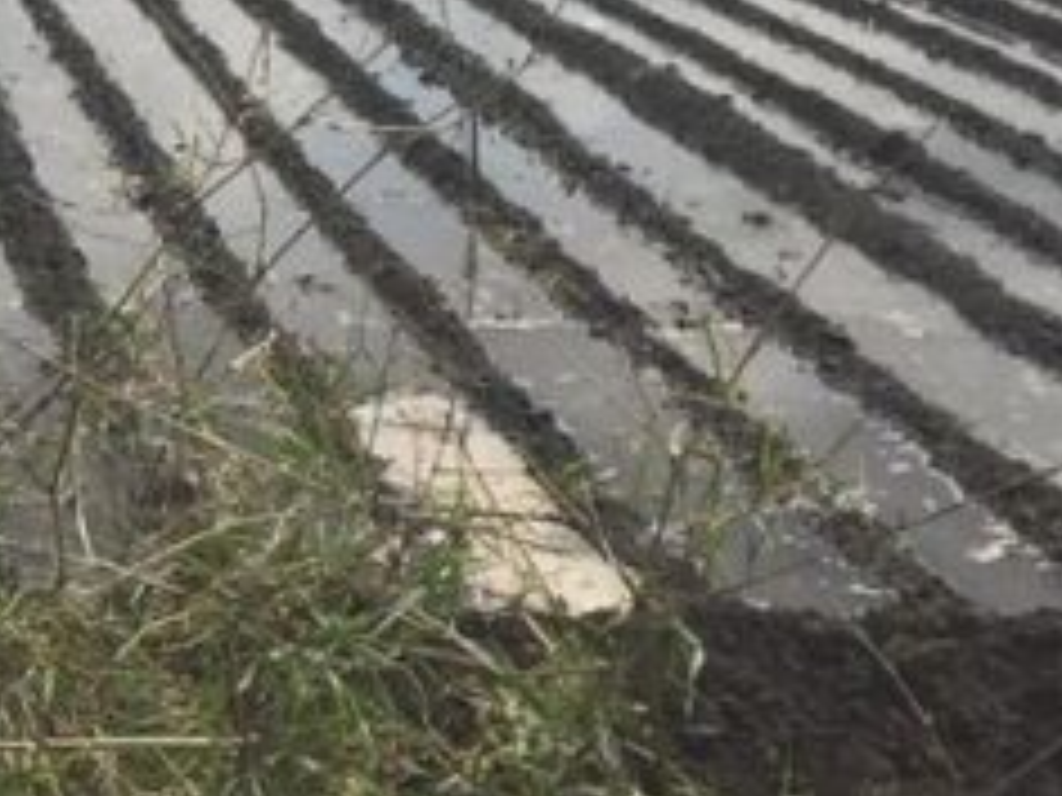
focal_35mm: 126
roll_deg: -0.7
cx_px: -806
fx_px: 3866
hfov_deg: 14.0
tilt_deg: -10.0
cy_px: 94
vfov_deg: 11.7
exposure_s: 1/3300
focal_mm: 4.15
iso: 32
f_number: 2.2
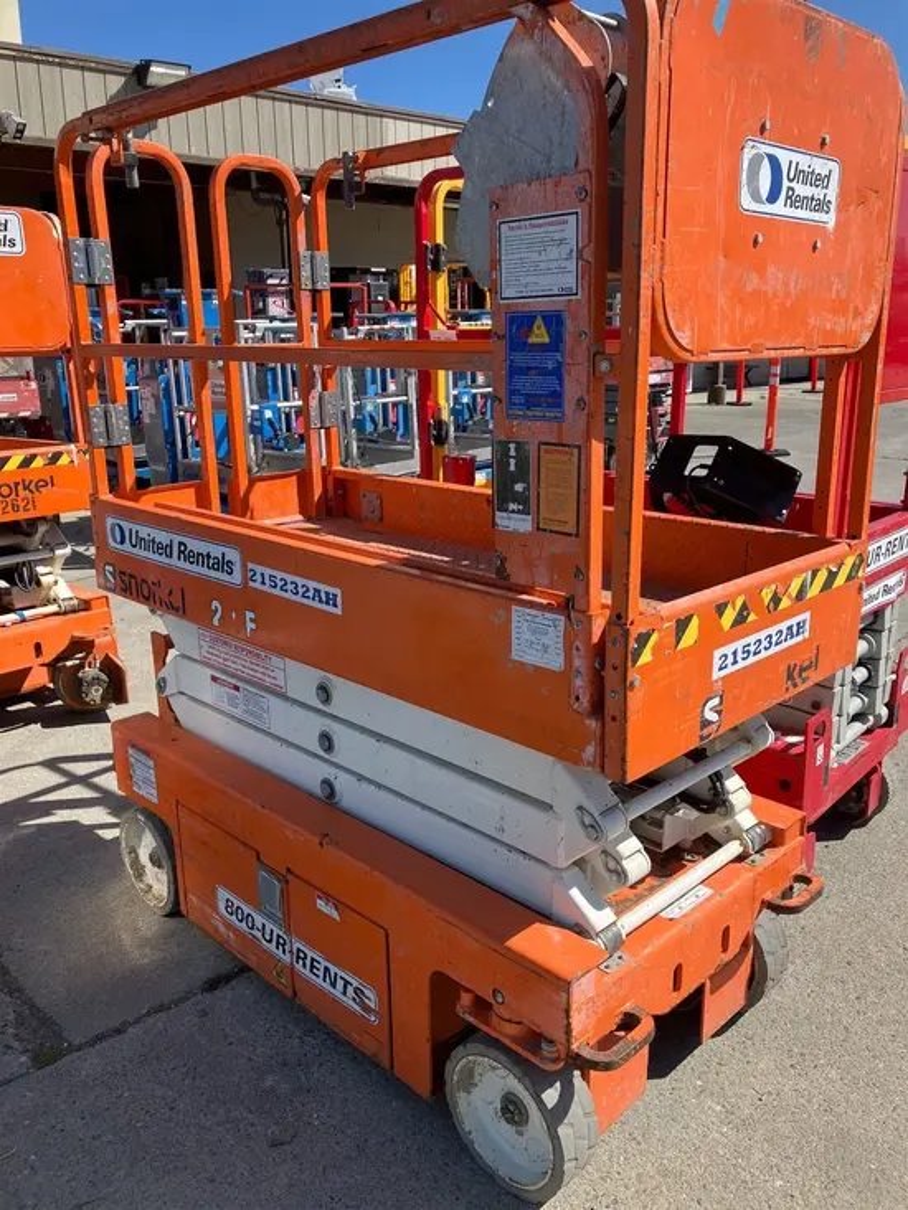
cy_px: 605
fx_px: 979
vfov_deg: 63.4
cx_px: 454
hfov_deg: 49.8
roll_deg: -0.2
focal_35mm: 28
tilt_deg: -15.8
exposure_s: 1/1245
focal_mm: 3.99
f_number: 1.8
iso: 32
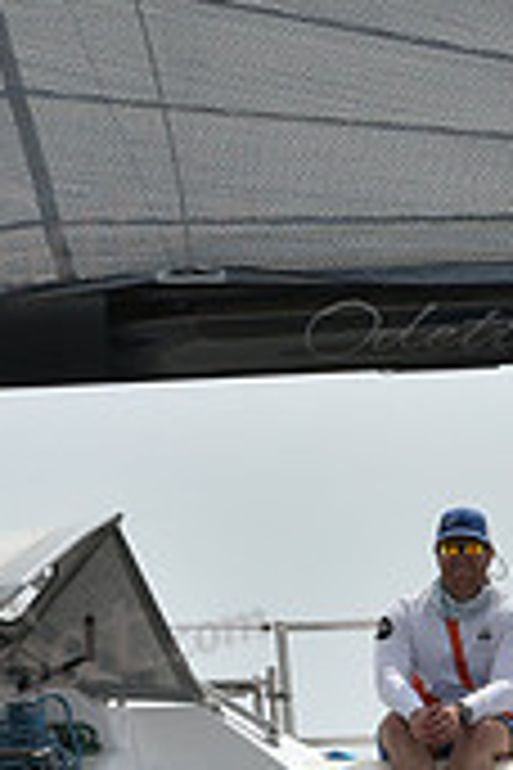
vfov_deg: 8.6
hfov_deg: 5.8
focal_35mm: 238
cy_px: 860
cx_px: 502
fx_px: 5087
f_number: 8
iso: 320
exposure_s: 1/1600
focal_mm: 70
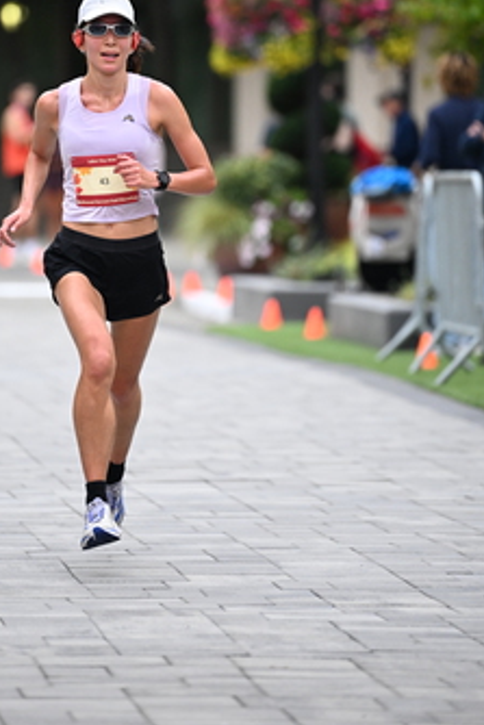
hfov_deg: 4.2
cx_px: 170
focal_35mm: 329
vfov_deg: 6.3
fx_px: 6627
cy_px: 176
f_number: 2.8
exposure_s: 1/1000
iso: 1600
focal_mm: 200
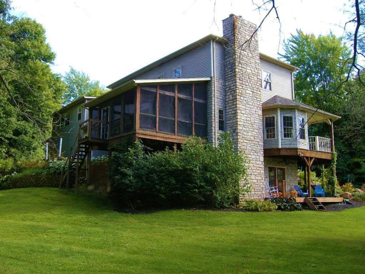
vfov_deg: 40.7
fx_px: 369
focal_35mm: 35
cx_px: 182
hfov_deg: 52.6
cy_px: 137
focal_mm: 7.5
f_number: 3.8
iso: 64
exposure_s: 1/102
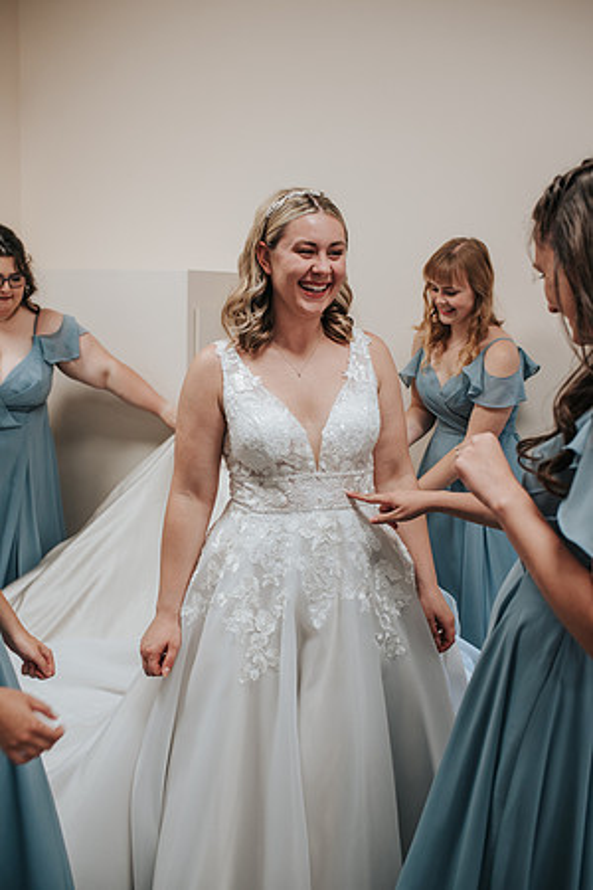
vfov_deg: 54.4
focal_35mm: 35
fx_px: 865
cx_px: 296
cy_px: 445
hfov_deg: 37.9
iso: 400
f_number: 2.8
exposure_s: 1/125
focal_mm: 35
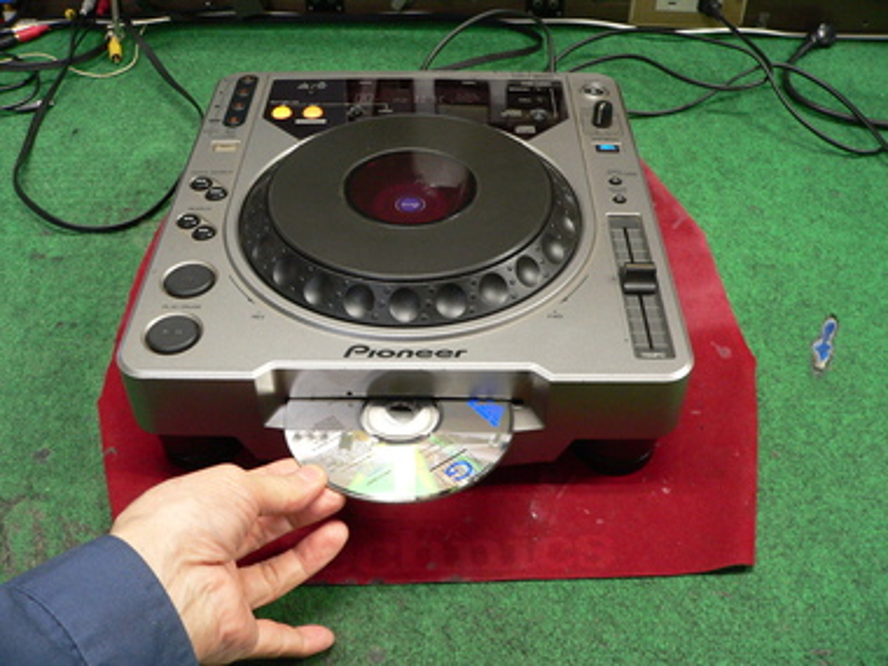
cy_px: 333
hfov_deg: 51.4
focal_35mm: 36
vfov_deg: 39.7
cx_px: 444
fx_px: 924
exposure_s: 1/15
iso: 200
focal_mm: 6
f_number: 2.8
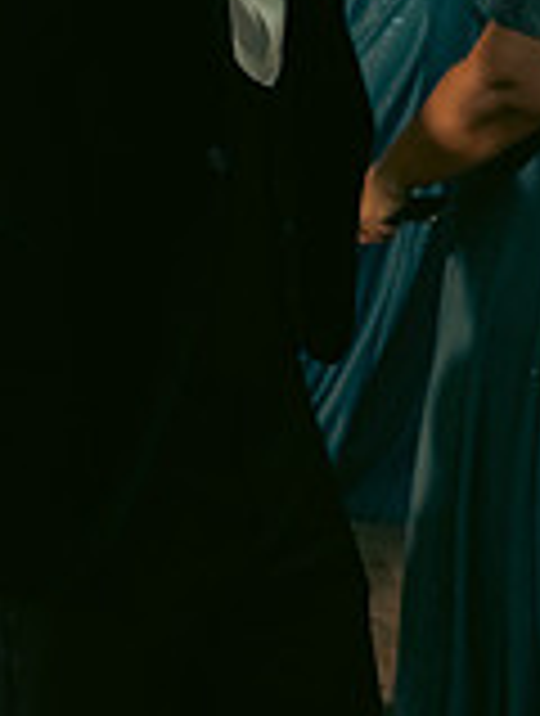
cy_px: -101
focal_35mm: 84
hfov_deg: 16.0
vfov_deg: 21.8
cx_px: -288
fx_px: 1740
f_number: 3.5
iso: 2500
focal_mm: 24
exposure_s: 1/160
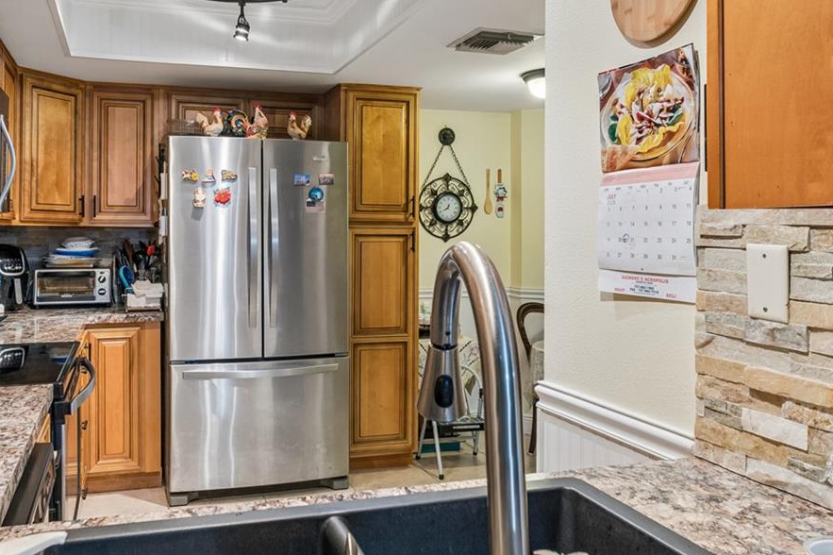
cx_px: 342
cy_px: 217
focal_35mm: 29
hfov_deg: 63.2
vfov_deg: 44.7
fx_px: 671
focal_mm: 11
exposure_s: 1/5
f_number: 7.1
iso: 100
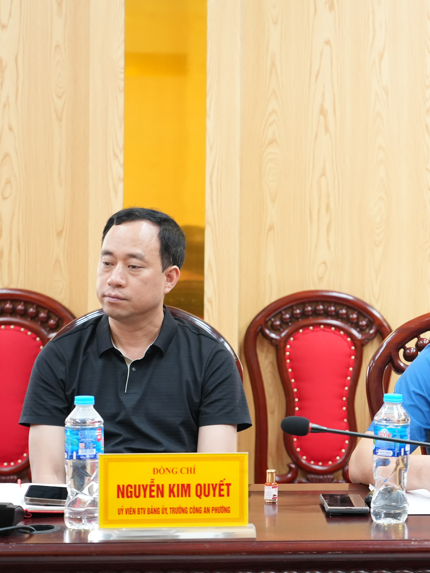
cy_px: 287
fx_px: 1441
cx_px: 353
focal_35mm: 87
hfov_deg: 16.8
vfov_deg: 22.5
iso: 3200
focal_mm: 60
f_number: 4.5
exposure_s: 1/100
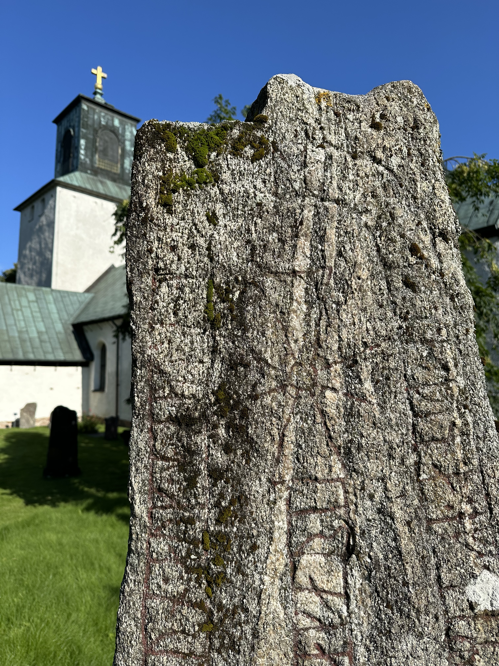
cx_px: 250
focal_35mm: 24
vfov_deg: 71.6
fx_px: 461
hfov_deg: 56.8
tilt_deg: +6.3
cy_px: 333
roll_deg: -0.4
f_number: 1.78
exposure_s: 1/4545
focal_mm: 6.86
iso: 80
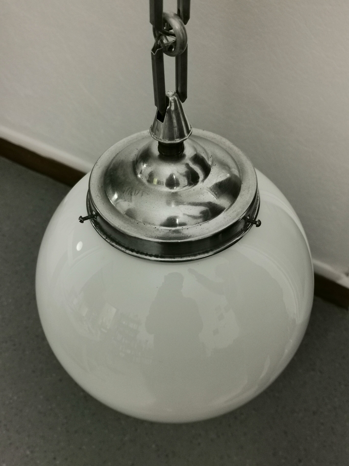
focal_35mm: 38
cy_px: 233
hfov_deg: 37.7
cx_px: 174
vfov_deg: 49.0
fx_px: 511
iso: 400
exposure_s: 1/33.3
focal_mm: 5.58
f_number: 1.8
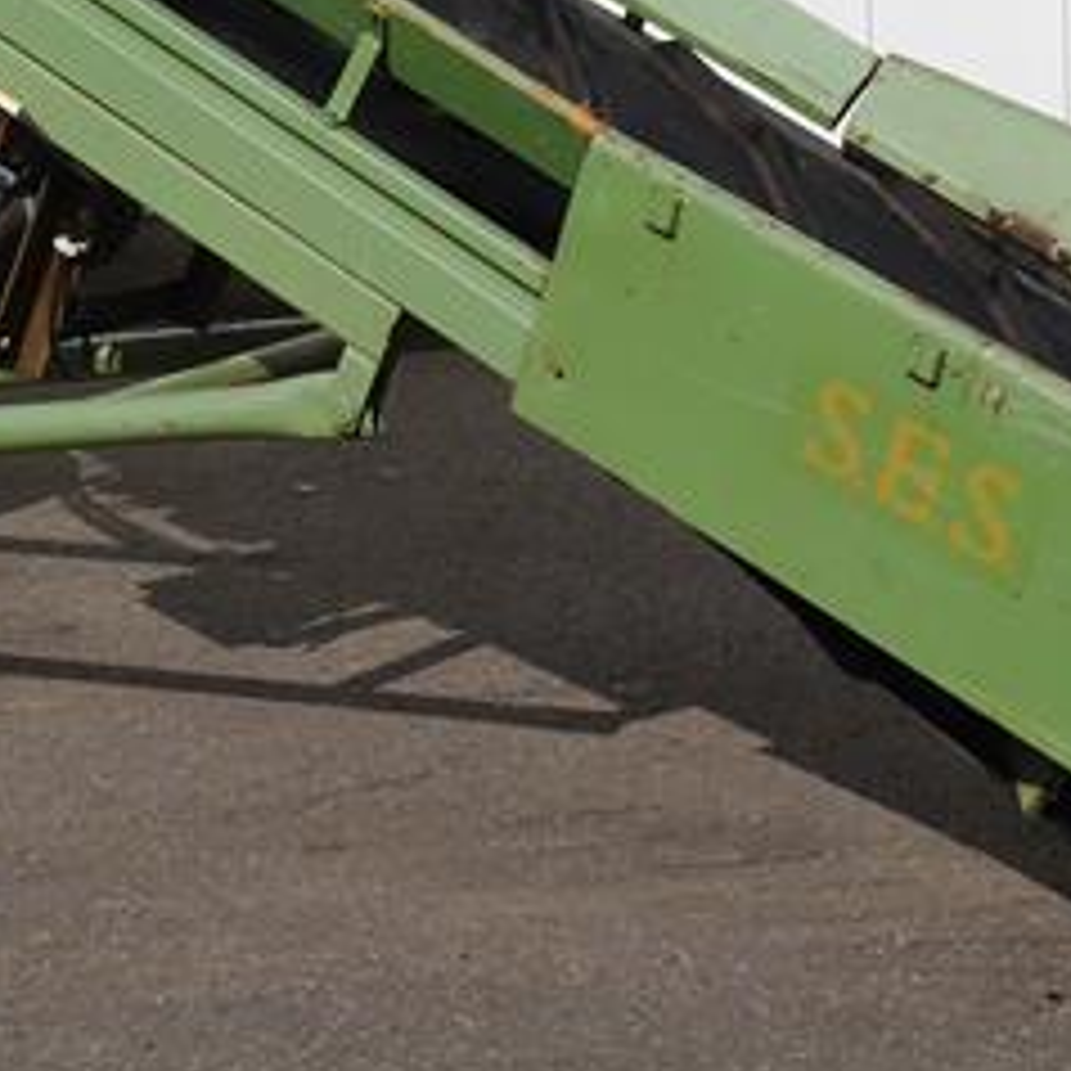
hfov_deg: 12.6
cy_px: -270
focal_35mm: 137
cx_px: -63
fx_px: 4796
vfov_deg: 12.4
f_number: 10
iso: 160
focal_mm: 18
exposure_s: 1/640
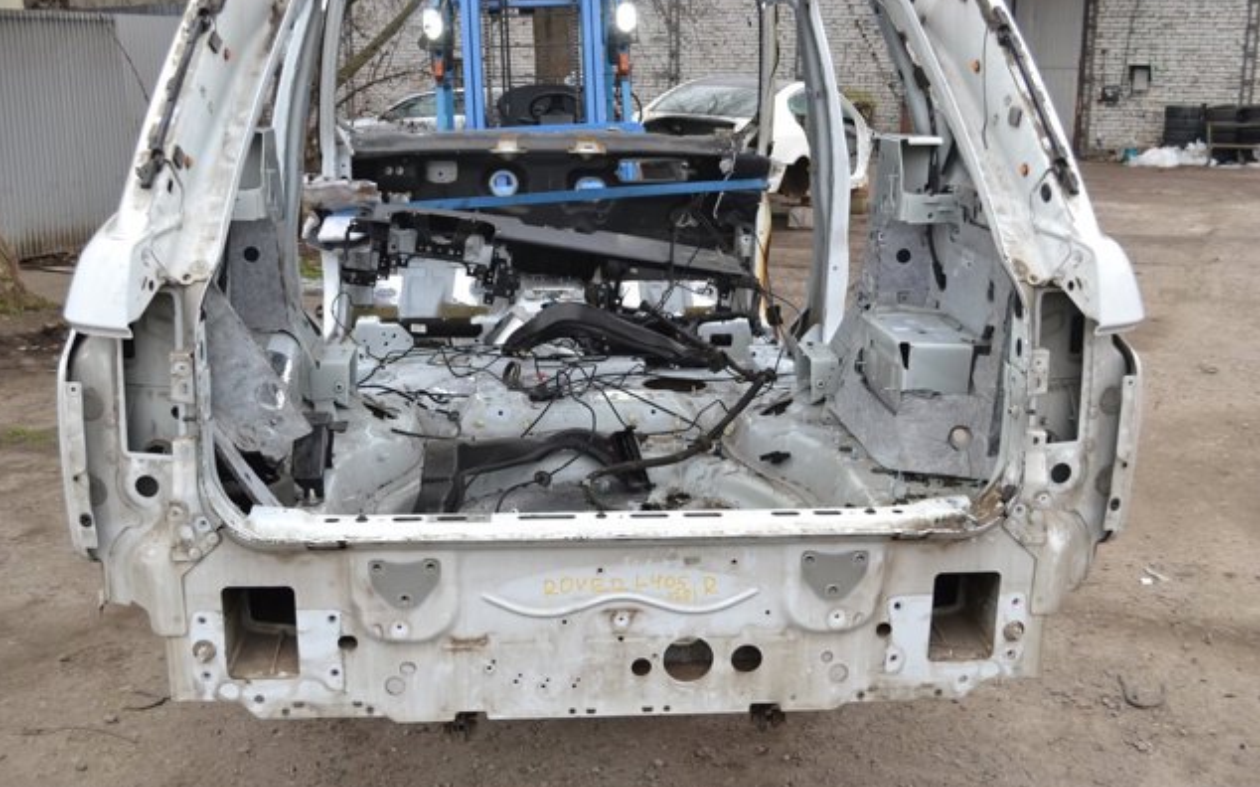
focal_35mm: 37
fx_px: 1270
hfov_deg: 52.8
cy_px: 413
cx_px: 628
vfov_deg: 34.4
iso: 400
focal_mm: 24
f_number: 5
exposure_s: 1/100
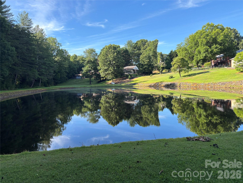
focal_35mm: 26
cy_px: 92
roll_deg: +0.2
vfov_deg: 53.1
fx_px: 183
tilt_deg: -3.0
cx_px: 122
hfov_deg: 67.3
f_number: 1.6
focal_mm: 5.96
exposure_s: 1/951
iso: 50
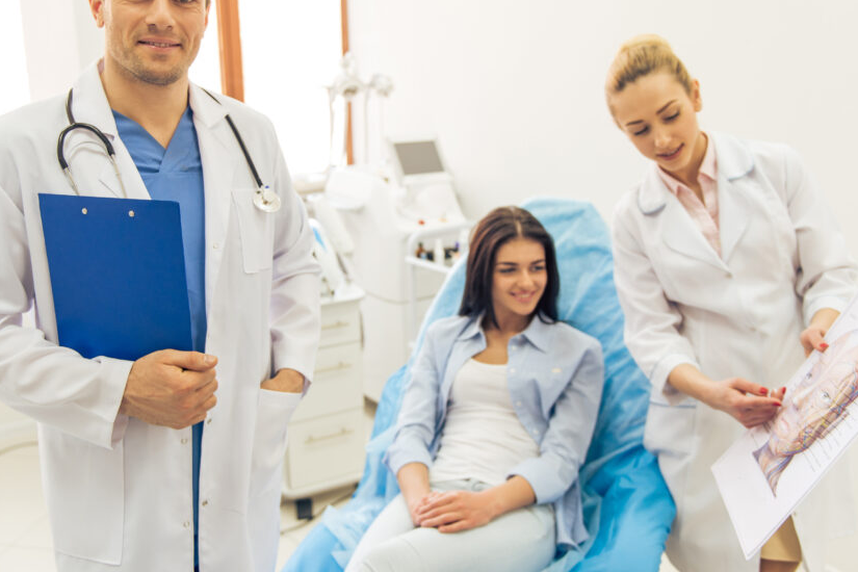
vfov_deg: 36.8
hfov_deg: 53.1
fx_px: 858
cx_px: 405
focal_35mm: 36
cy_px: 237
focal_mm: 29
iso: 500
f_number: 2.8
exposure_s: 1/100
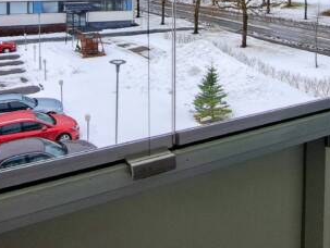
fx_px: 344
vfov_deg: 35.8
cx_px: 181
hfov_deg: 51.2
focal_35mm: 36
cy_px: -1
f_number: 2.2
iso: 50
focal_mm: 1.74
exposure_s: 1/419
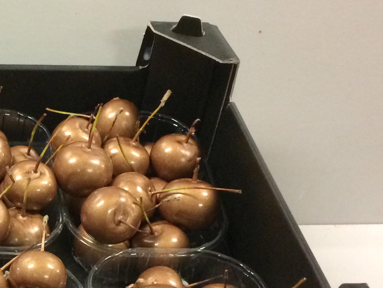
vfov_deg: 17.8
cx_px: -89
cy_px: 231
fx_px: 907
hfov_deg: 21.9
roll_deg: -0.5
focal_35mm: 82
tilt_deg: -27.9
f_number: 2.2
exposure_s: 1/25
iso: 250
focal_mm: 4.15
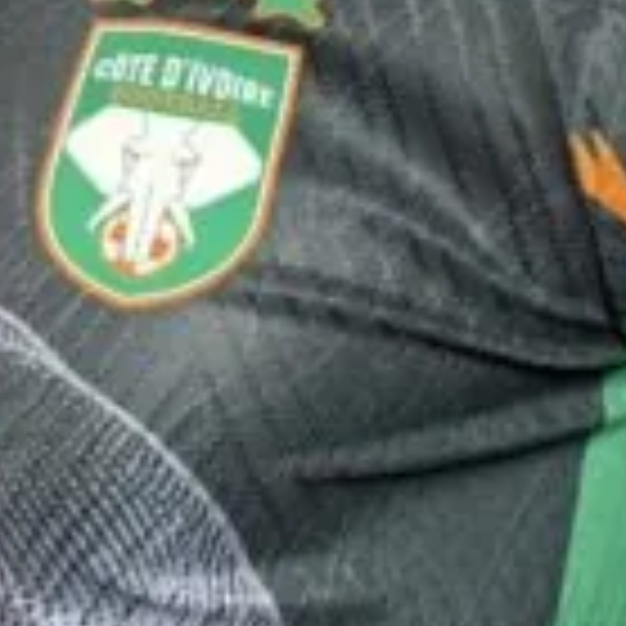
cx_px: 432
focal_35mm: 58
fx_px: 1187
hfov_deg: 29.3
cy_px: 218
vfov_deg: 29.4
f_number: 1.78
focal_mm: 6.76
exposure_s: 1/50
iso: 200
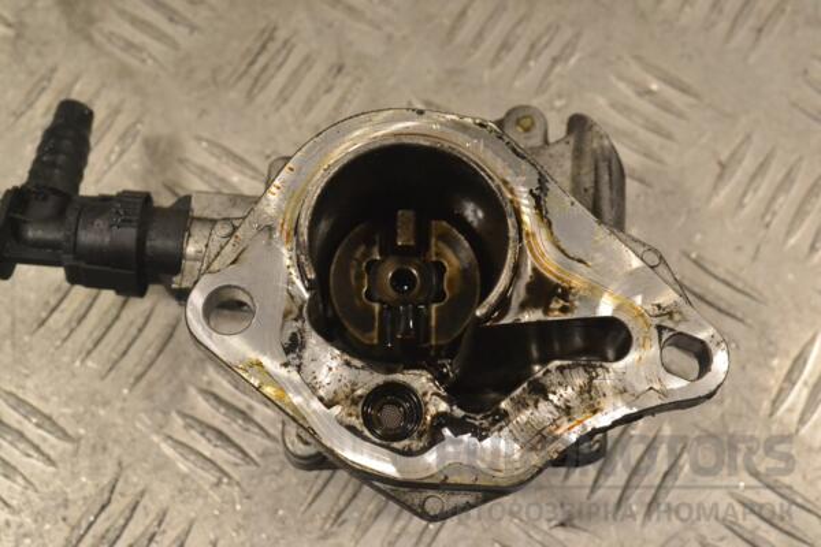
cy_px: 274
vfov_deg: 22.6
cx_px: 410
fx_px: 1368
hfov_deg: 33.4
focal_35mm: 60
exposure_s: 1/400
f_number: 10
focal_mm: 40
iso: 3200
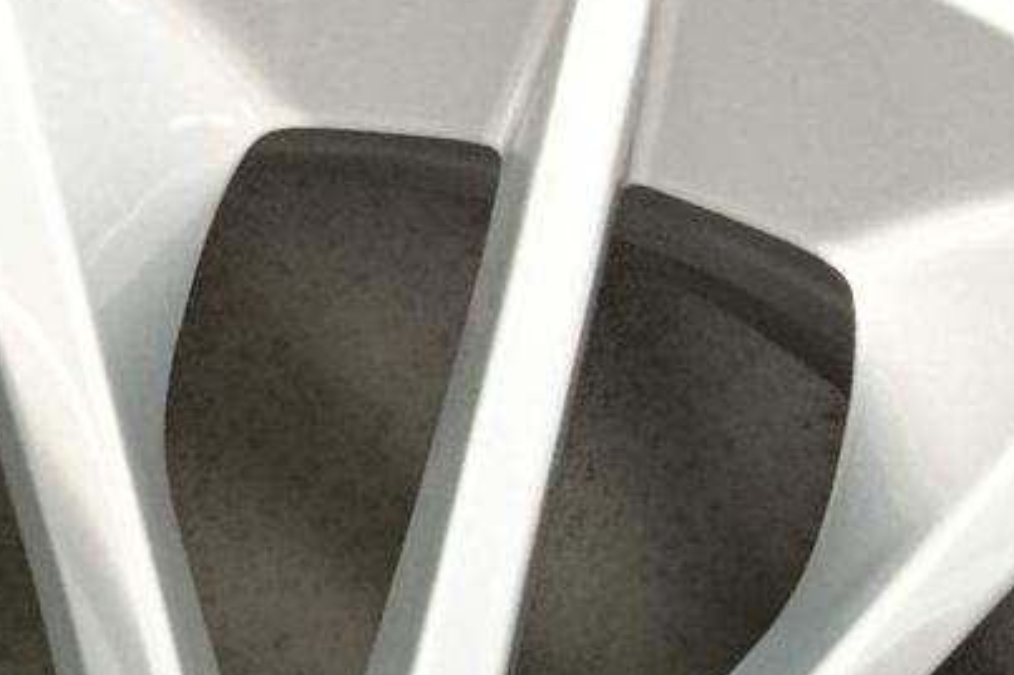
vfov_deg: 10.0
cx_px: 224
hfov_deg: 16.0
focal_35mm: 127
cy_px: 1373
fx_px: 3574
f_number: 1.7
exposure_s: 1/25
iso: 1374
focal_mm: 5.24
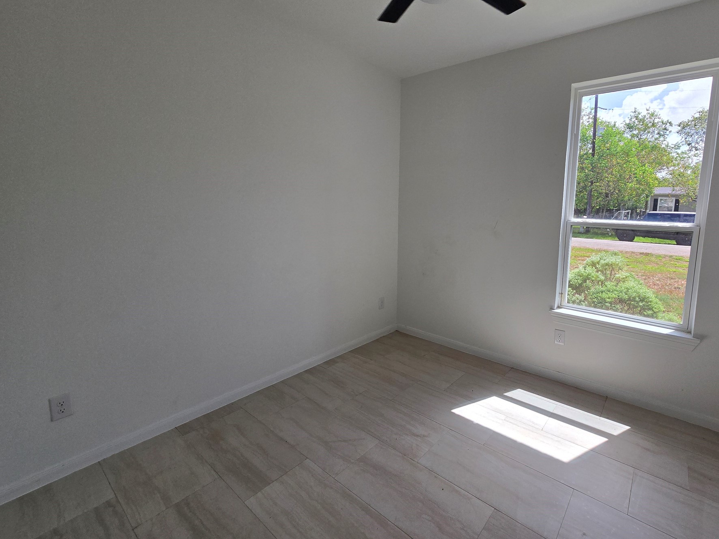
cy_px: 243
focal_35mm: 15
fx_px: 312
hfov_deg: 97.7
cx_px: 402
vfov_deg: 81.5
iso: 50
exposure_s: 1/509
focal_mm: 2.2
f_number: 2.2
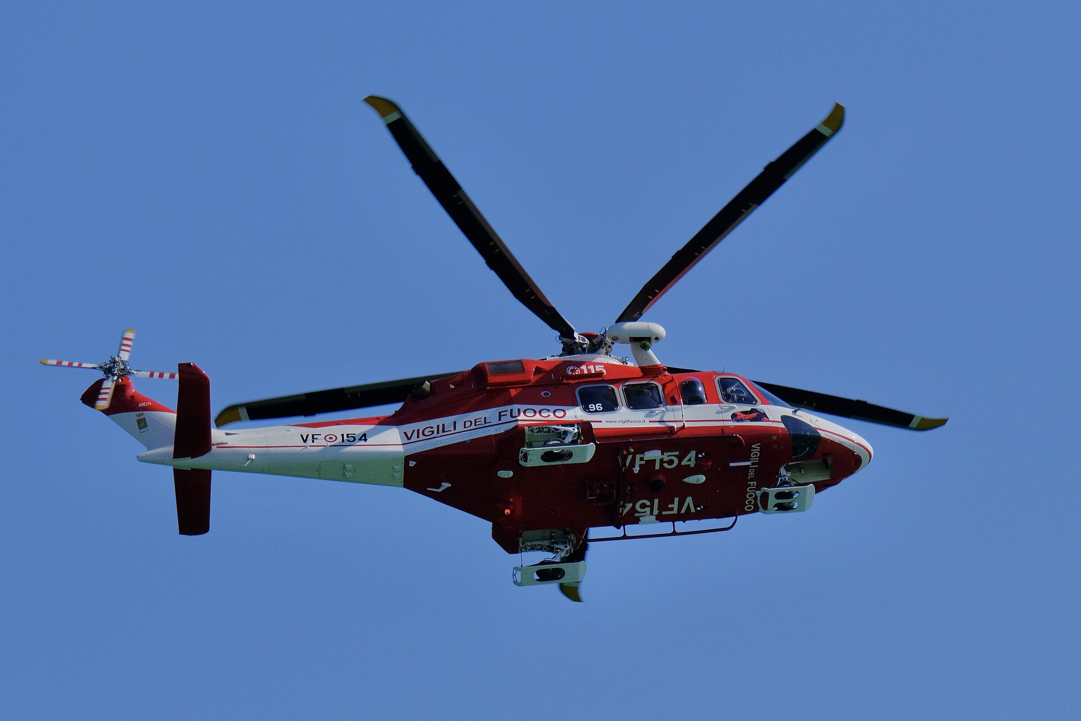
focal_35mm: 300
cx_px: 540
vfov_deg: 4.6
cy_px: 360
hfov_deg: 6.9
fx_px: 9008
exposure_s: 1/2500
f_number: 9
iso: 640
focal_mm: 200
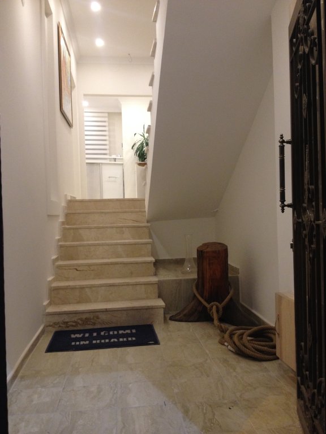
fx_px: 439
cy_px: 217
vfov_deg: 52.6
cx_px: 163
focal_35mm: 35
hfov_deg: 40.7
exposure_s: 1/20
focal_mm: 4.28
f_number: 2.4
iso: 200
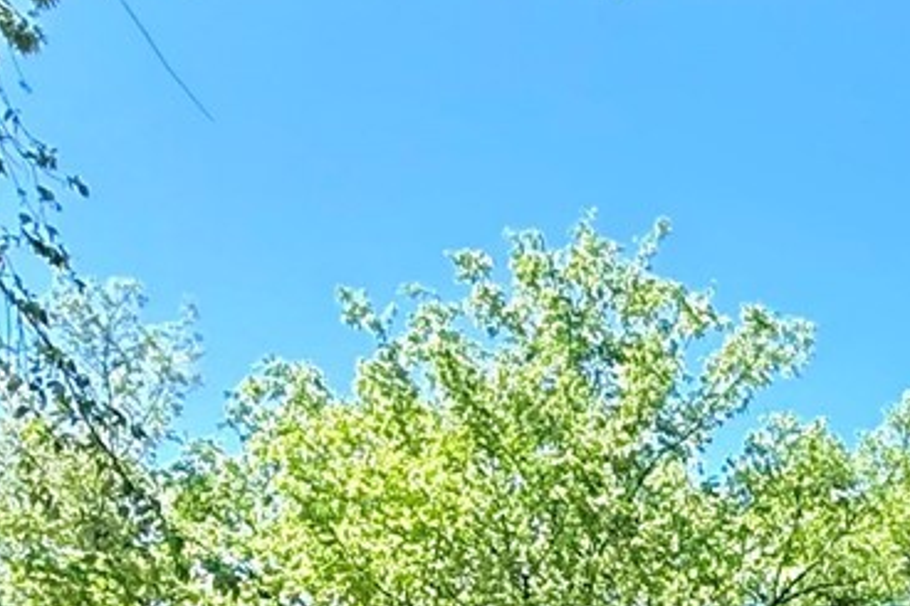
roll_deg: +0.3
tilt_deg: +0.8
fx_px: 1920
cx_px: 1152
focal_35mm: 76
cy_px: 1390
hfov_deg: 23.8
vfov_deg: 13.7
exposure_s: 1/564
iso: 64
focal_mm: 2.22
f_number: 2.2
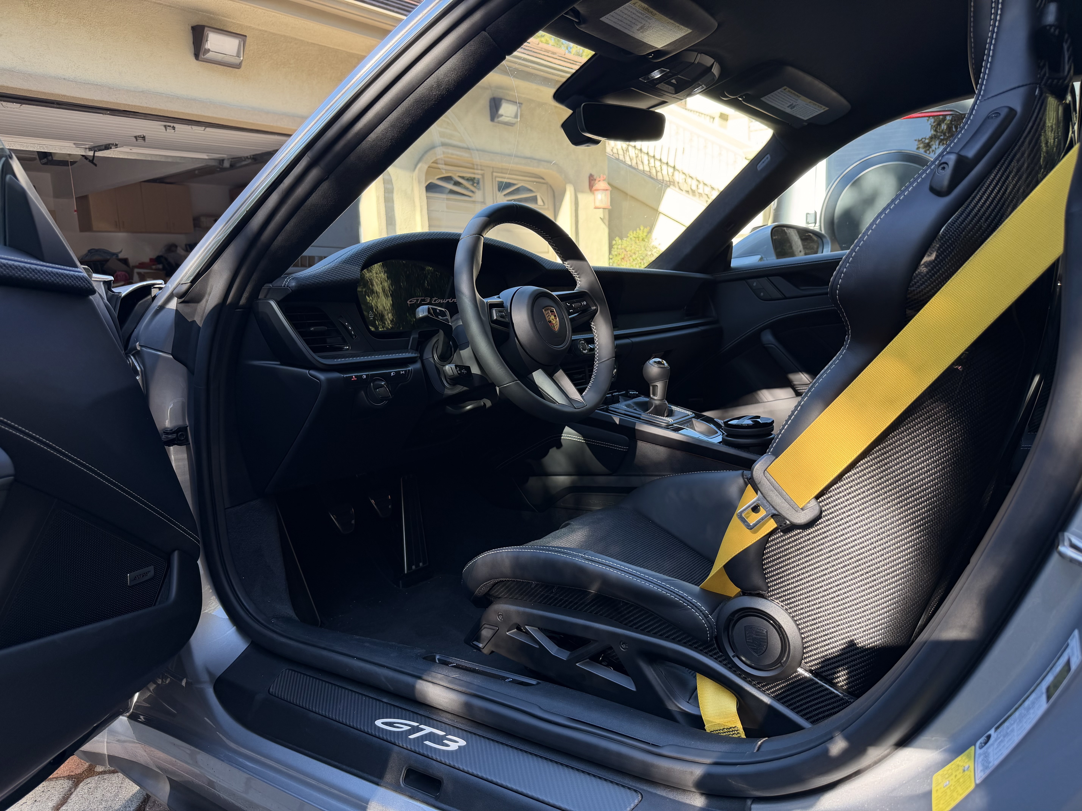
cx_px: 541
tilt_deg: -9.7
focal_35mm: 24
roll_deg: +2.4
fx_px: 750
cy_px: 406
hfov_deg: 71.6
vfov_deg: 56.8
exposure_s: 1/134
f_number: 1.78
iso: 50
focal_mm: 6.76
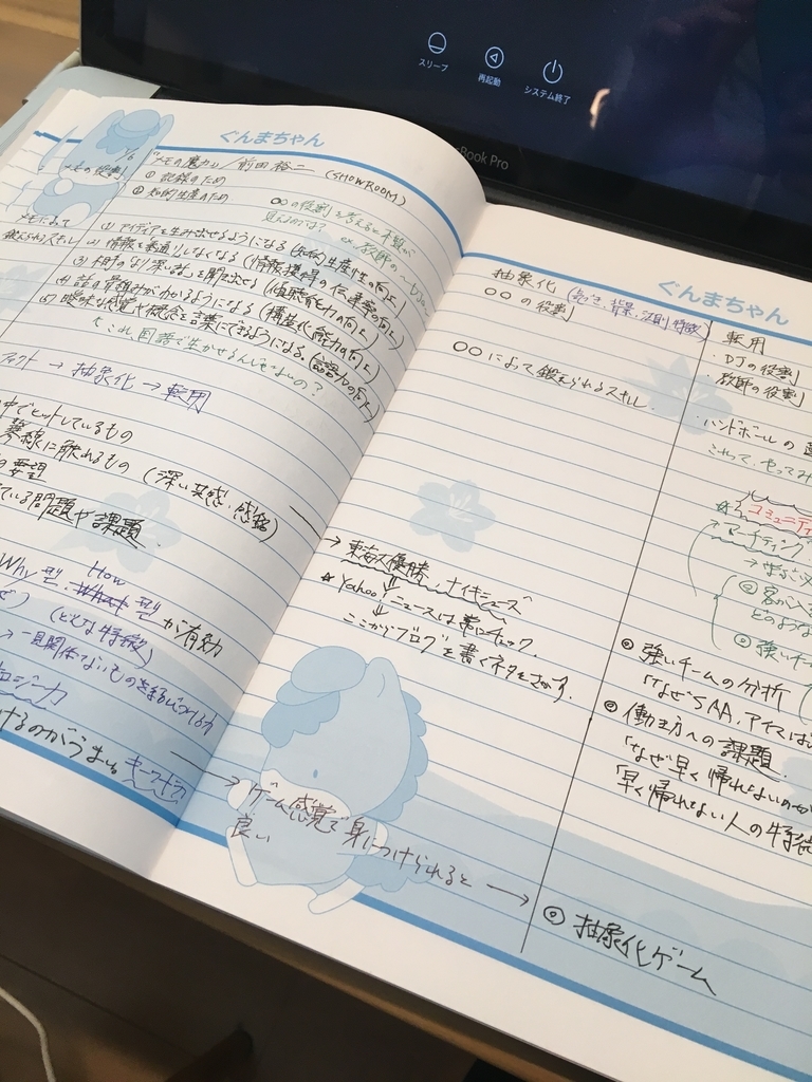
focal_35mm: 29
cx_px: 406
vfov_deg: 61.7
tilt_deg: -58.5
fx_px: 907
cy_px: 541
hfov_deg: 48.2
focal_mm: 4.15
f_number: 2.2
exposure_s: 1/30
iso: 32
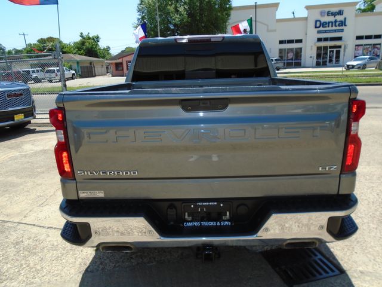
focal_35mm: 26
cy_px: 144
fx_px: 287
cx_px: 191
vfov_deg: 53.1
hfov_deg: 67.3
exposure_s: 1/800
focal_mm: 4.6
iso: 100
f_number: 3.2
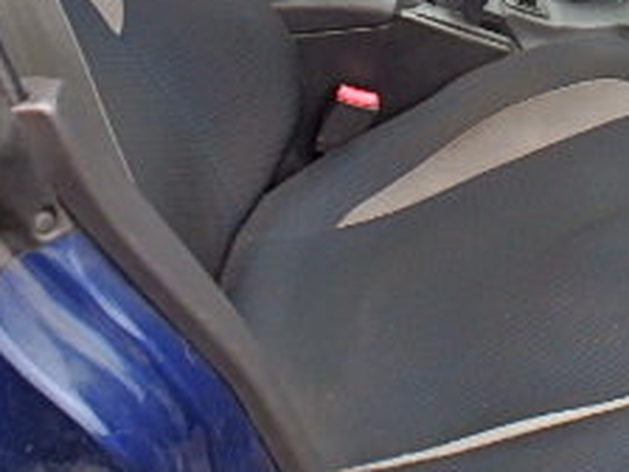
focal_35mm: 60
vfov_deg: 23.2
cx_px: 640
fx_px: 1090
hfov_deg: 29.8
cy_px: -20
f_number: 3.5
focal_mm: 3.7
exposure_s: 1/50
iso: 200
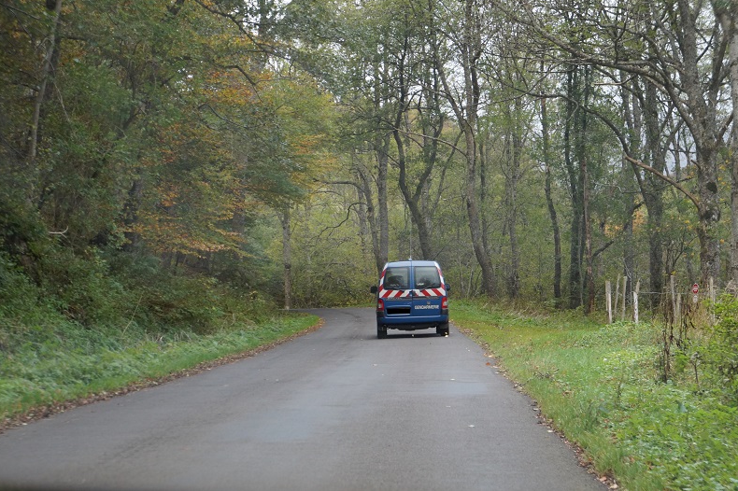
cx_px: 367
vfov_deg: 16.6
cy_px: 244
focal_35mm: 82
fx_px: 1680
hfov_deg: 24.8
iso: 640
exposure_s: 1/250
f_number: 5.6
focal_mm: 54
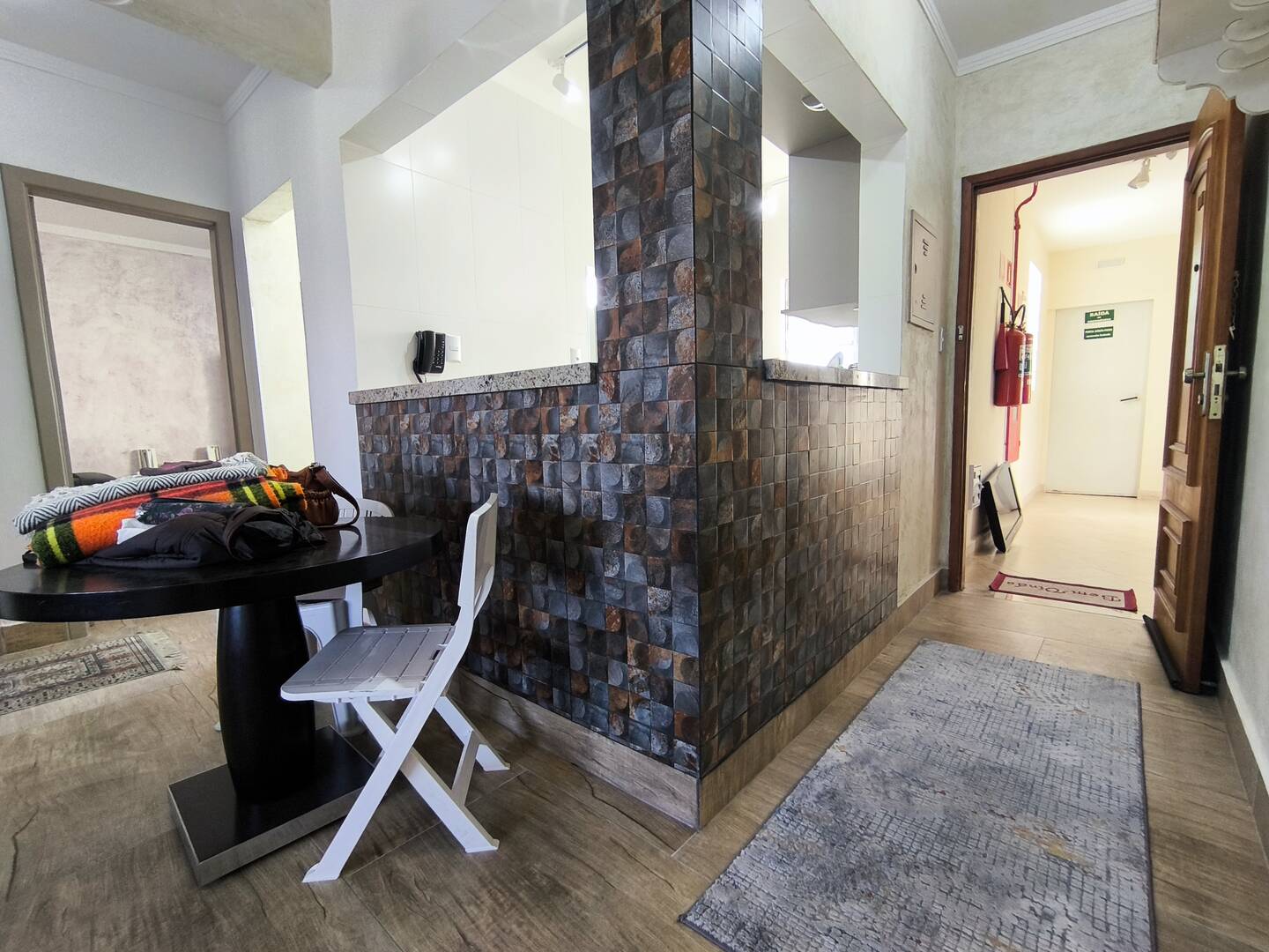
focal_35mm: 16
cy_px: 476
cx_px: 634
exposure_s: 1/60
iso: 80
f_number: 2.2
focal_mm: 1.65
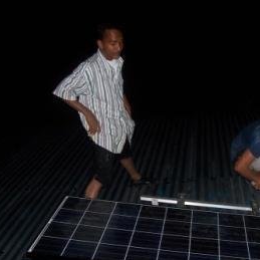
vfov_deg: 32.8
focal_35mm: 52
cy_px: 127
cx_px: 182
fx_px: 442
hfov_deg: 32.4
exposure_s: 1/112
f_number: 2.7
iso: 140
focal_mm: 5.6
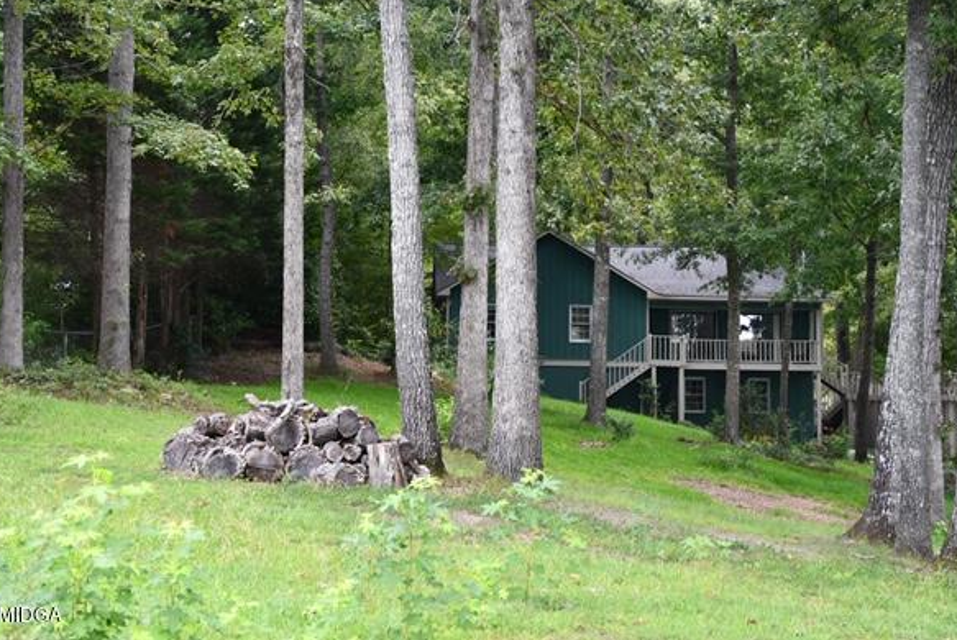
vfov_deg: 17.3
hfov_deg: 25.6
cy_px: 294
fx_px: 2102
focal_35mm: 79
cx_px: 448
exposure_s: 1/250
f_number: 5
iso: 400
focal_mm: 48
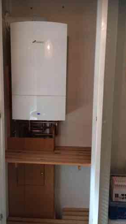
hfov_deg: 35.6
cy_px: 113
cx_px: 61
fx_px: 196
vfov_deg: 59.5
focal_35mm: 33
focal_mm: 4.12
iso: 64
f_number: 2.2
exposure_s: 1/30
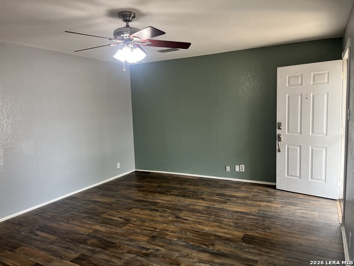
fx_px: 266
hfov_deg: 67.3
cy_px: 133
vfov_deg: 53.1
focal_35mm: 26
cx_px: 177
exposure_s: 1/113
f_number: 1.6
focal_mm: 5.1
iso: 125
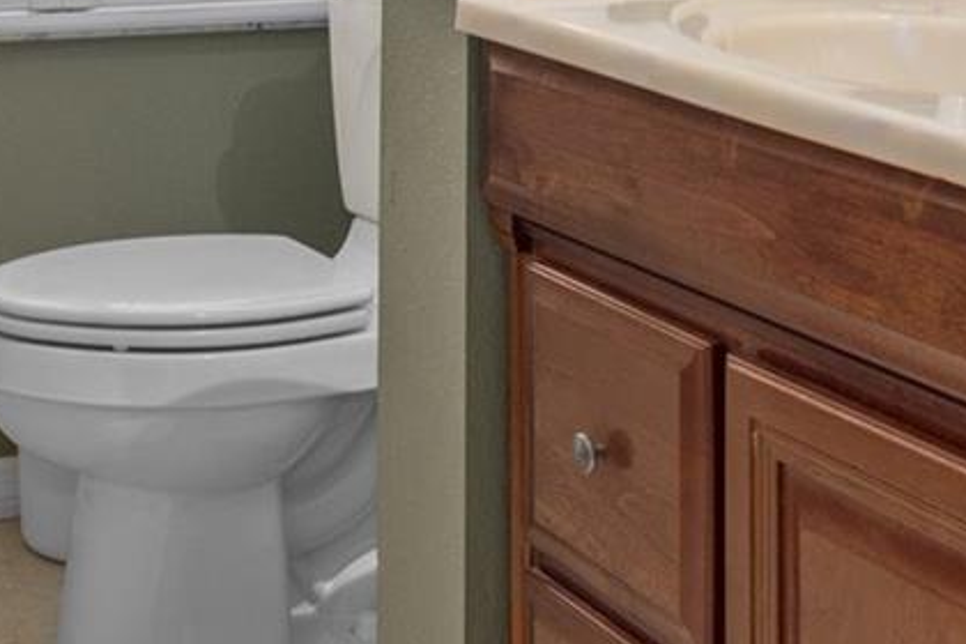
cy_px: -172
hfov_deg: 24.3
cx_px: 21
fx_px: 2146
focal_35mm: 80
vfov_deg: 16.2
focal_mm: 21
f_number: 8
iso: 320
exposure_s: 1/5
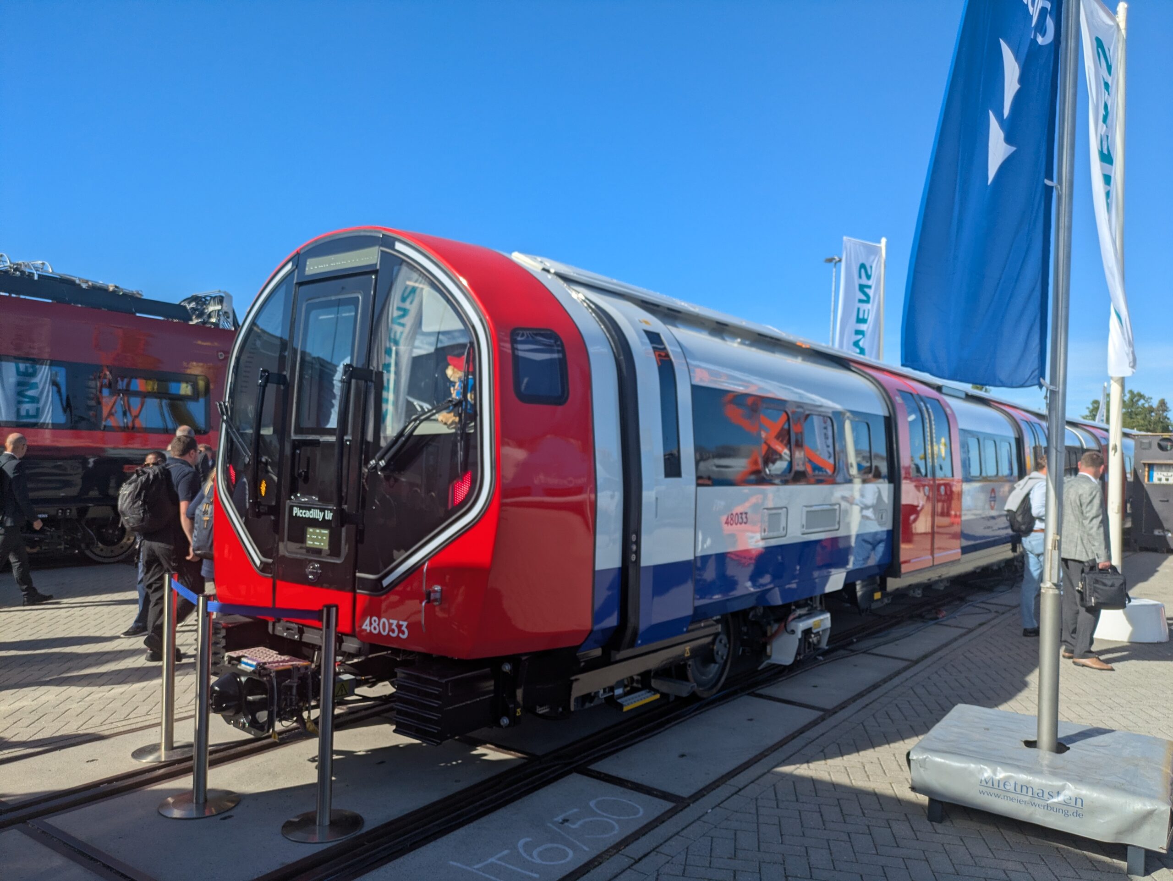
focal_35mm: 25
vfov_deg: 54.9
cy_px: 440
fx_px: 847
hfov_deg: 69.4
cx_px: 586
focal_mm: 5.43
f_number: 1.89
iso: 39
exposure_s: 1/1733
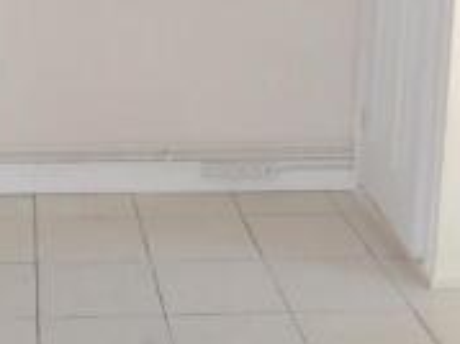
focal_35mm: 78
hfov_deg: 24.7
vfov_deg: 18.2
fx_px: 1036
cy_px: -37
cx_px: 107
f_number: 3.2
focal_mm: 3.9
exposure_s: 1/90
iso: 80
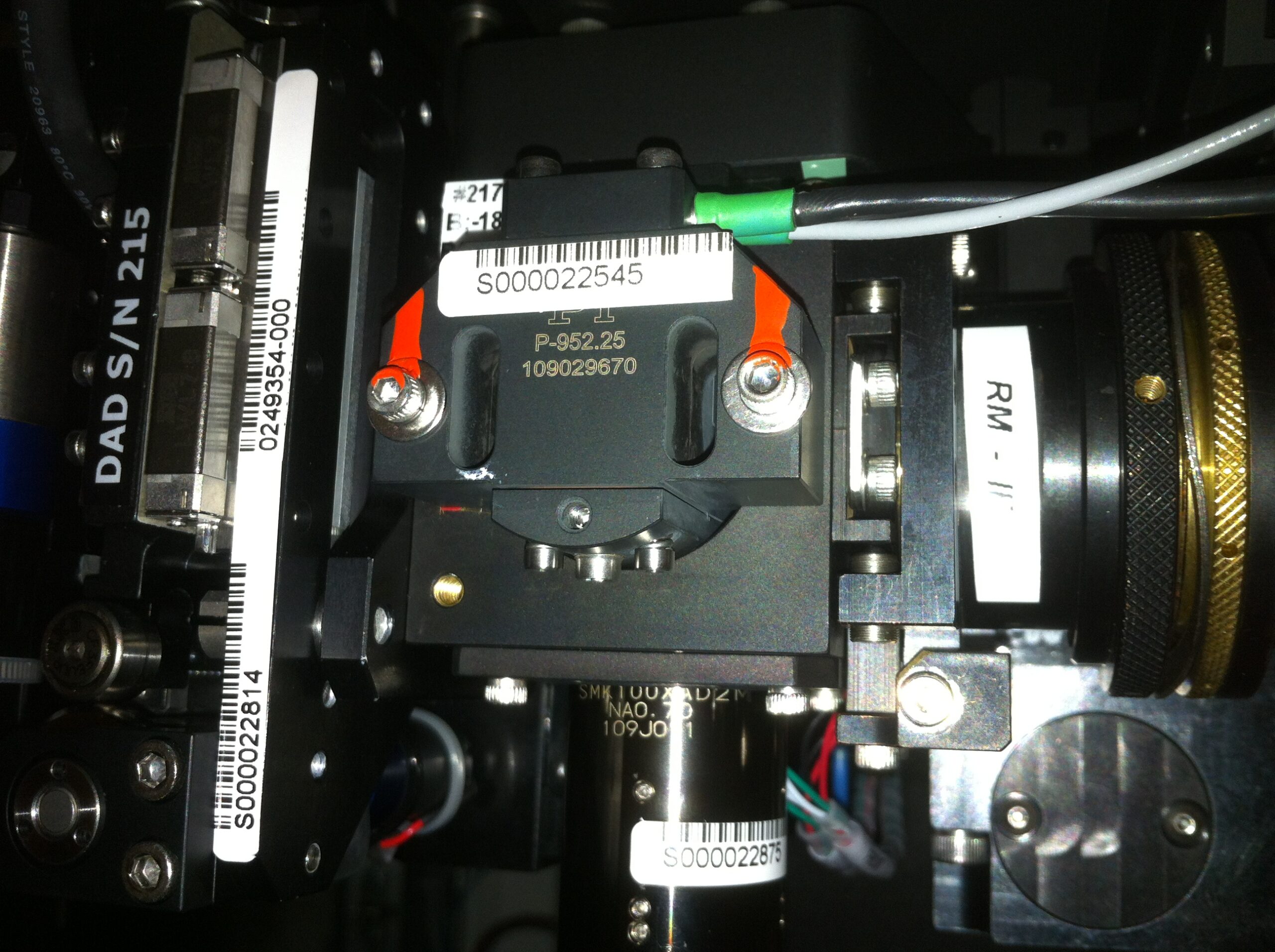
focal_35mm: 35
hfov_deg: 52.7
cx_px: 638
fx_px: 1287
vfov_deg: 40.6
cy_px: 476
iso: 80
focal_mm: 3.85
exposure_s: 1/59
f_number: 2.8
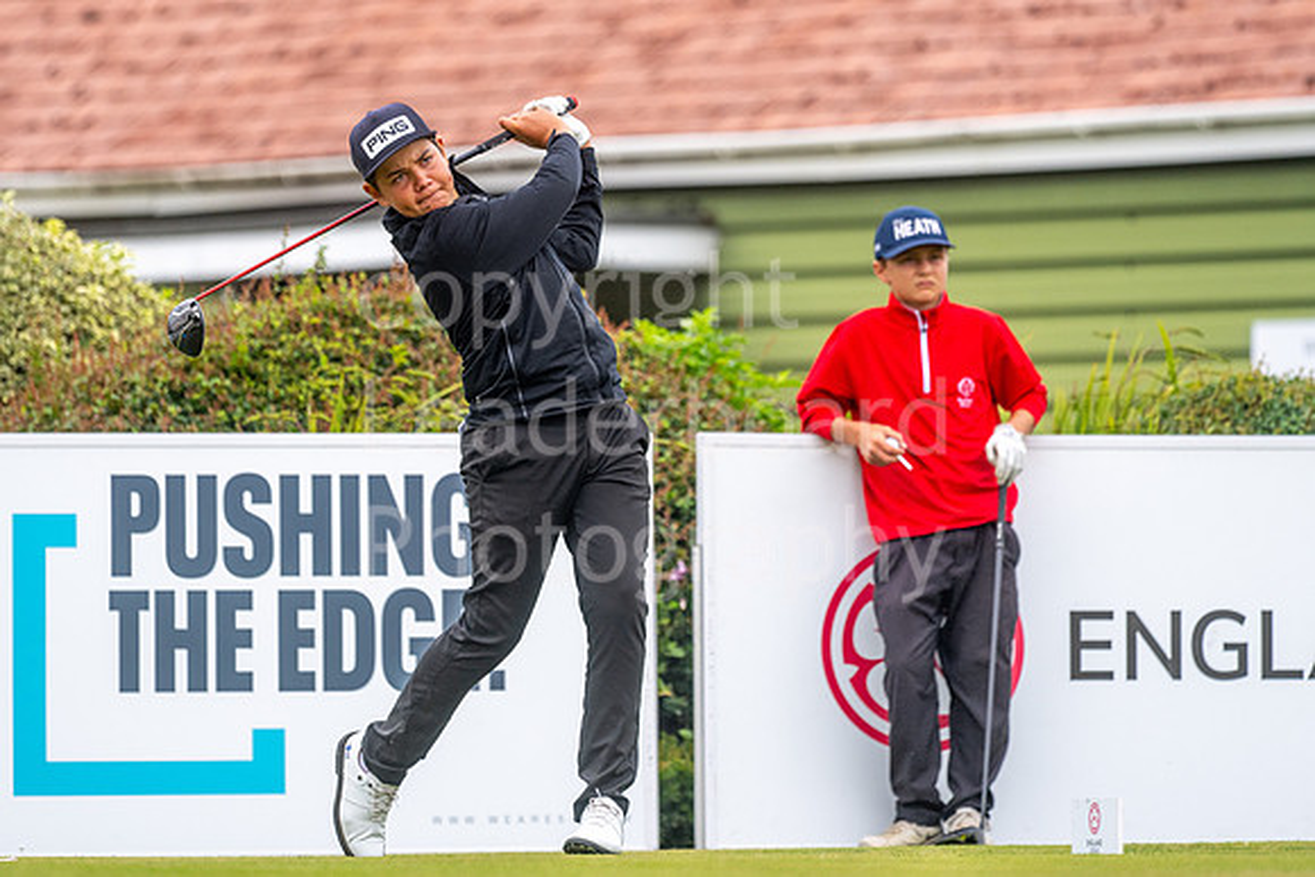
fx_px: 13500
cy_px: 340
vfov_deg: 3.7
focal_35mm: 370
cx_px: 551
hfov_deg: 5.6
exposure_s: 1/2500
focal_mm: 300
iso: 500
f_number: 4
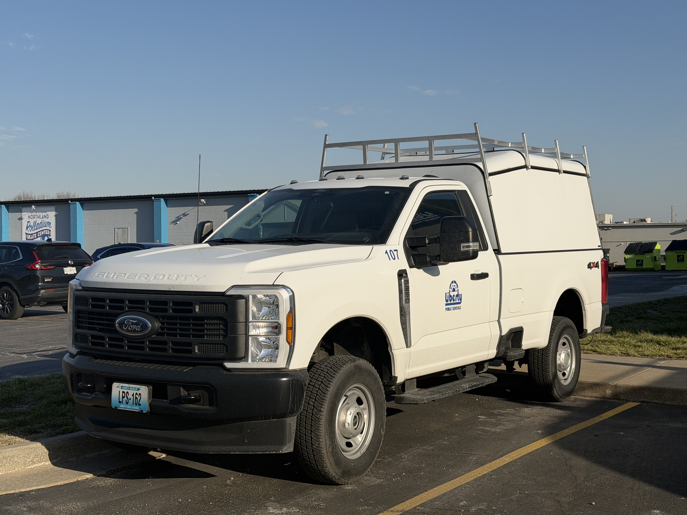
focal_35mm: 48
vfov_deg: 30.3
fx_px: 953
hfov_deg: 39.7
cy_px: 258
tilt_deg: -0.2
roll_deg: +0.3
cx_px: 344
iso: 80
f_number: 1.78
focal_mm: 6.76
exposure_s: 1/8772
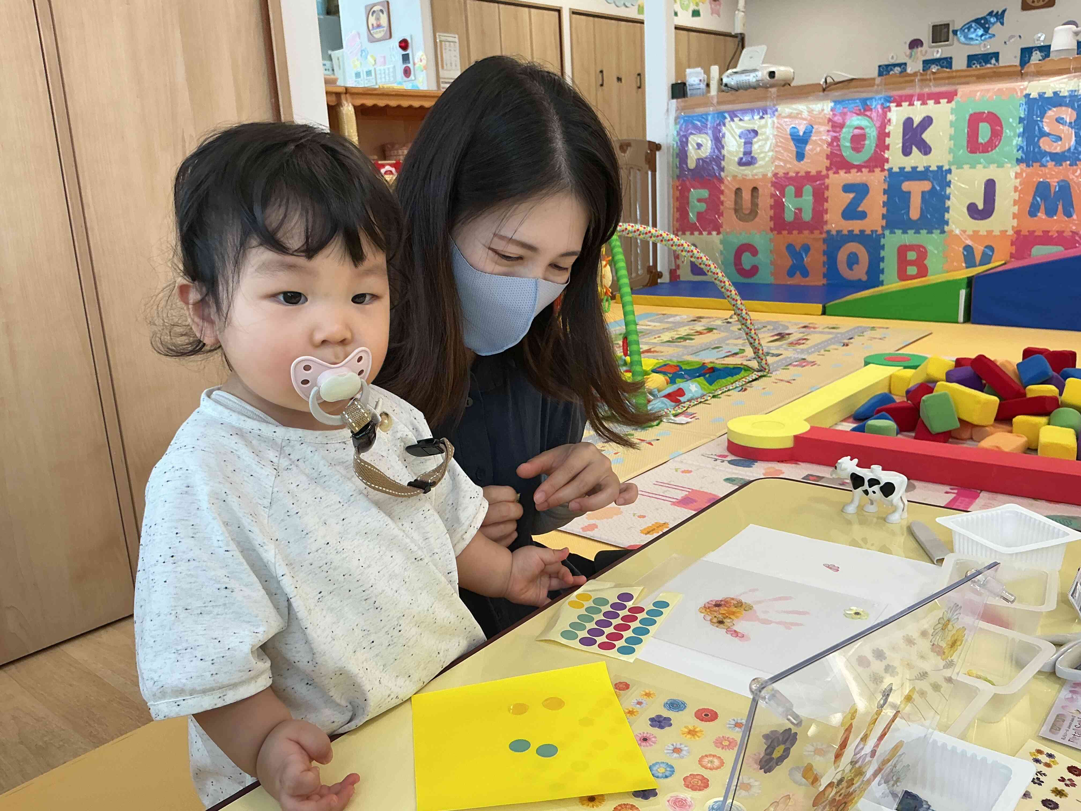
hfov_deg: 61.7
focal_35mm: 29
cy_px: 406
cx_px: 540
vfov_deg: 48.2
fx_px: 906
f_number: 1.8
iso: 50
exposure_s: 1/120
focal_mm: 3
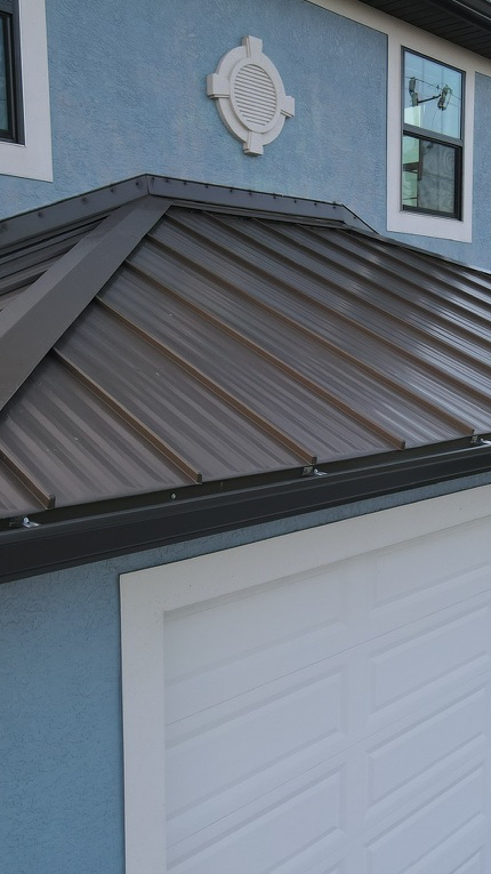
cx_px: 356
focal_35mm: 35
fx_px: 811
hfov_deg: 33.2
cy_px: 438
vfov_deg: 56.6
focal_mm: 4.5
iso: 100
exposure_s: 1/40
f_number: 2.8
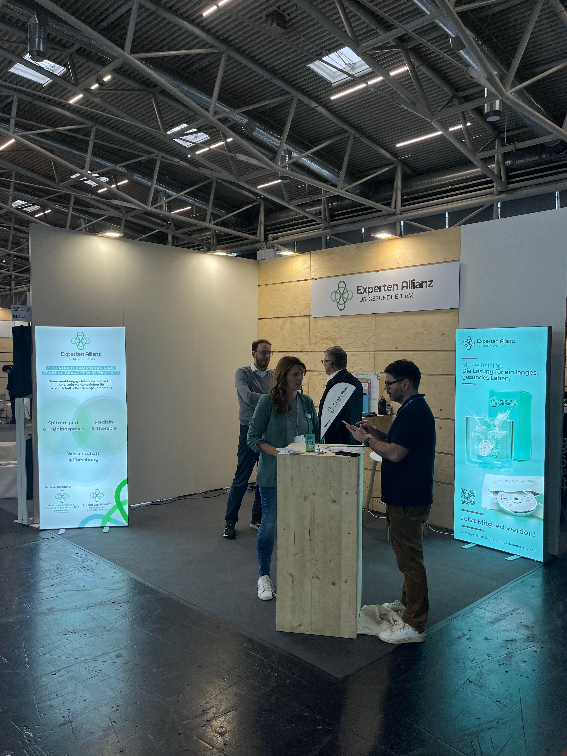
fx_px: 590
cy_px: 387
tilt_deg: -1.9
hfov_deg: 51.3
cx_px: 276
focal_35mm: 27
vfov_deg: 65.3
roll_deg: -0.4
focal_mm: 5.1
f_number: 1.6
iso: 50
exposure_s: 1/100
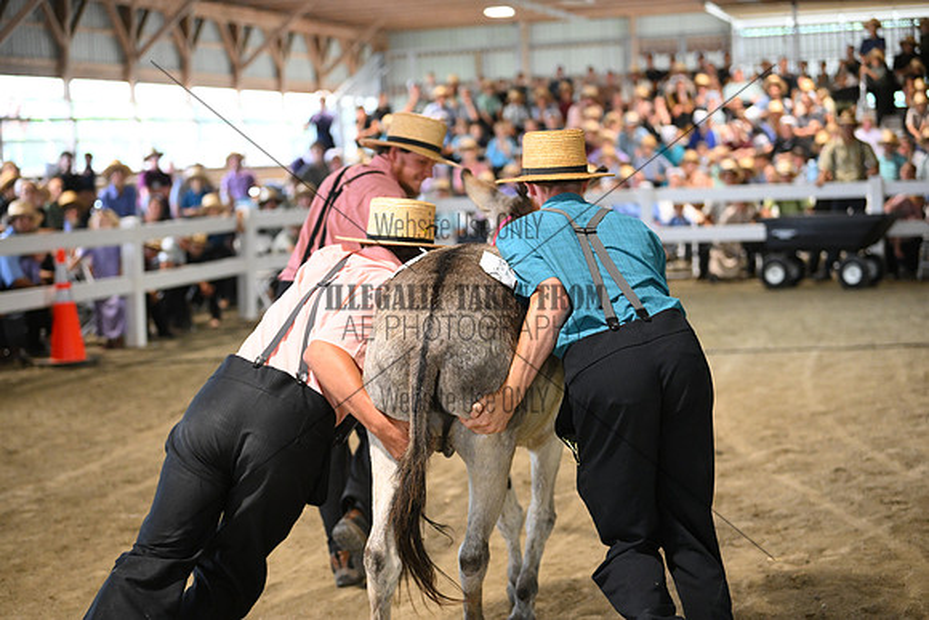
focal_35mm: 72
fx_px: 1858
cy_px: 310
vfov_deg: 18.9
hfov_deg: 28.1
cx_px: 464
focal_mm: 72
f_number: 2.8
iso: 4000
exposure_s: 1/505
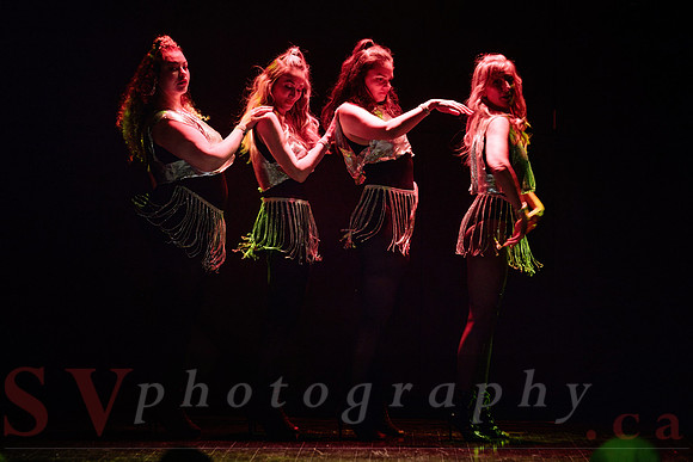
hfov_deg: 9.7
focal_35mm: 211
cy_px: 196
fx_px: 4069
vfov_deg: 6.5
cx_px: 312
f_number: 2.8
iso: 1600
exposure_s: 1/200
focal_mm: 165
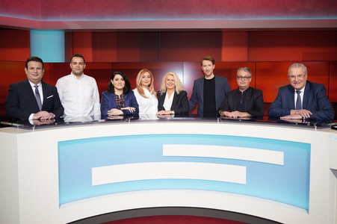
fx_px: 262
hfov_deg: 65.5
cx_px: 168
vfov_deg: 46.3
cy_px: 112
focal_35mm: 28
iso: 1600
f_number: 5
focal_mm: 28
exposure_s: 1/125
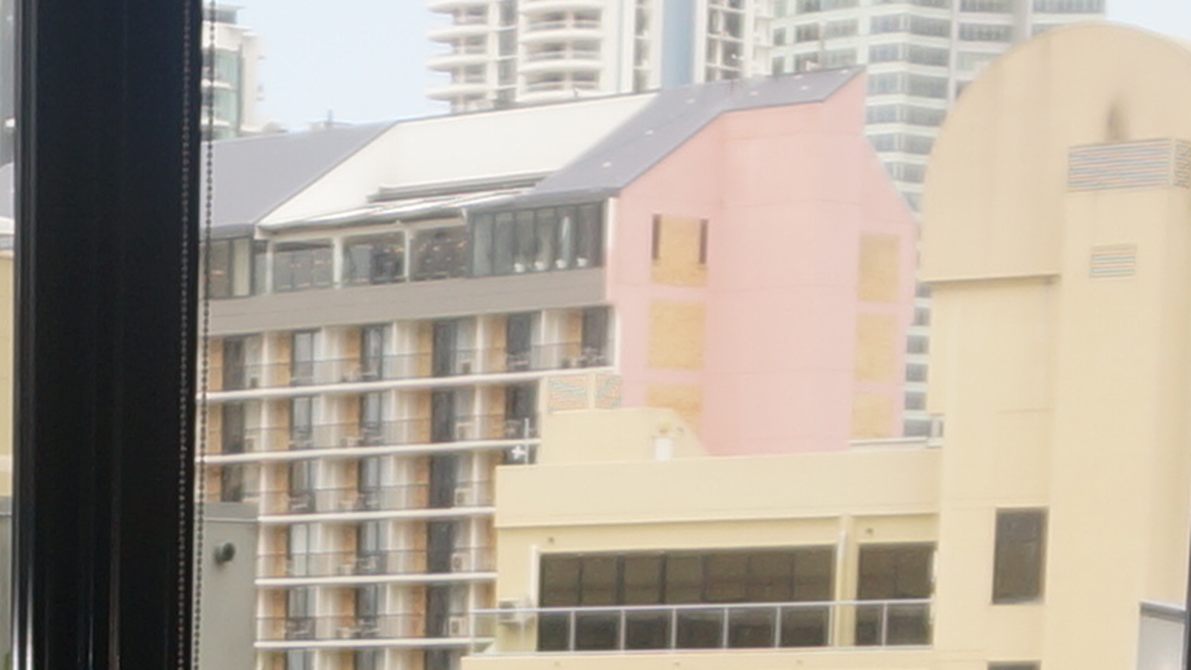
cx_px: -392
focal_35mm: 160
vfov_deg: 6.8
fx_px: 5054
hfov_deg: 13.0
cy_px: 2092
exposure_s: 1/160
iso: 100
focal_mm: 16
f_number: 4
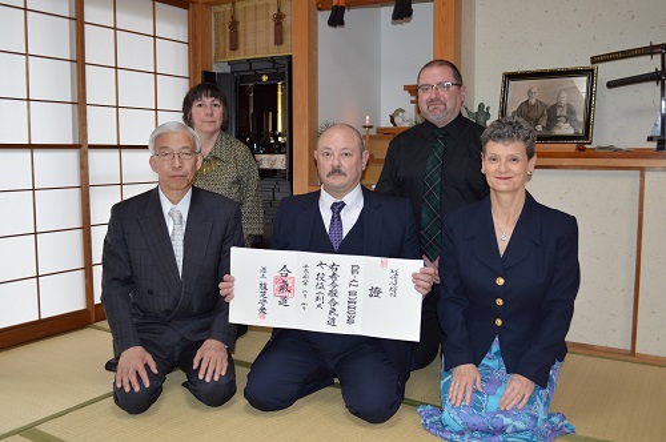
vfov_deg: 39.9
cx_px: 333
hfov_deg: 57.3
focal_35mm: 33
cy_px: 221
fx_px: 610
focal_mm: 22
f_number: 3.8
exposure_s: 1/60
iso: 450
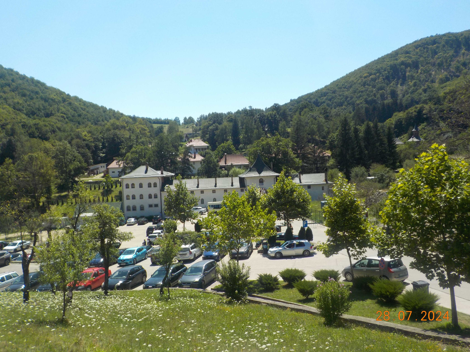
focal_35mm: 30
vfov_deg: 46.8
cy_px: 176
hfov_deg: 60.0
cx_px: 235
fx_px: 407
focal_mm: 4.1
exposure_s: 1/1250
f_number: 3.3
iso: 125
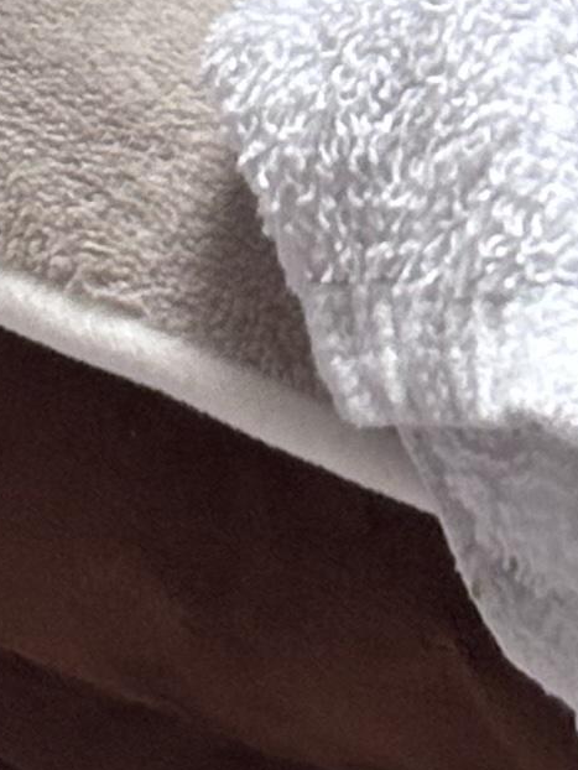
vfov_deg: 5.7
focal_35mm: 337
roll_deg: -4.4
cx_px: 32
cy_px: -828
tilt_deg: -39.8
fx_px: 7498
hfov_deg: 4.4
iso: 160
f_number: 1.6
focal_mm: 5.96
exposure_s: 1/43
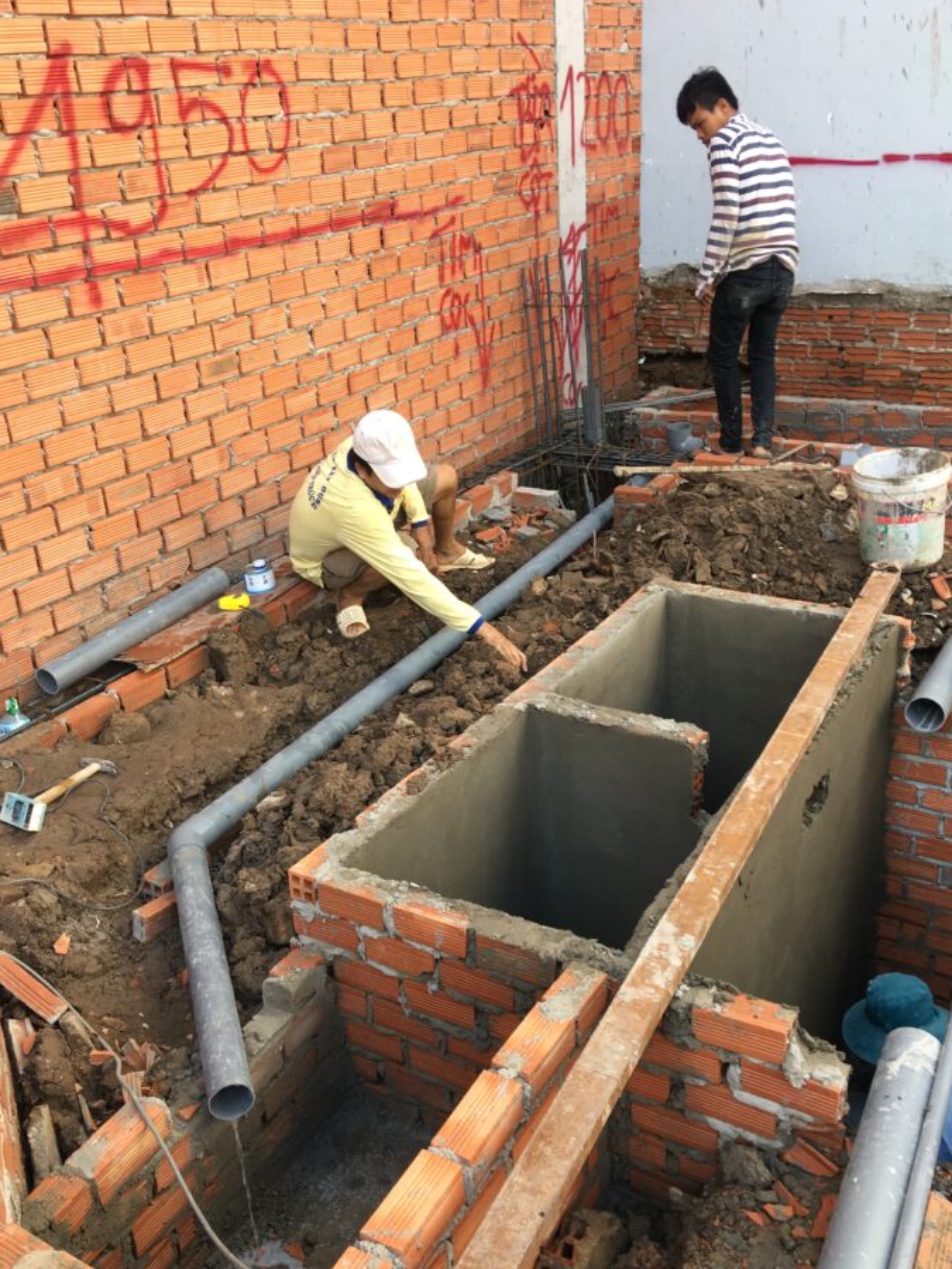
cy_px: 706
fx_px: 1210
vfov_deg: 55.2
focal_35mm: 33
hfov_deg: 42.9
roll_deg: +3.1
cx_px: 488
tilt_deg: -26.6
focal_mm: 4.15
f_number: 2.2
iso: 25
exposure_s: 1/100
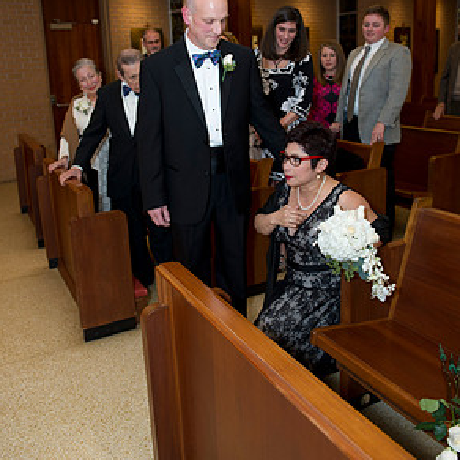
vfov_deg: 48.0
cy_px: 172
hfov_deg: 48.5
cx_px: 231
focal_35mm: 34
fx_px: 511
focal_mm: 26
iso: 1600
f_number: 4
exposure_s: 1/200
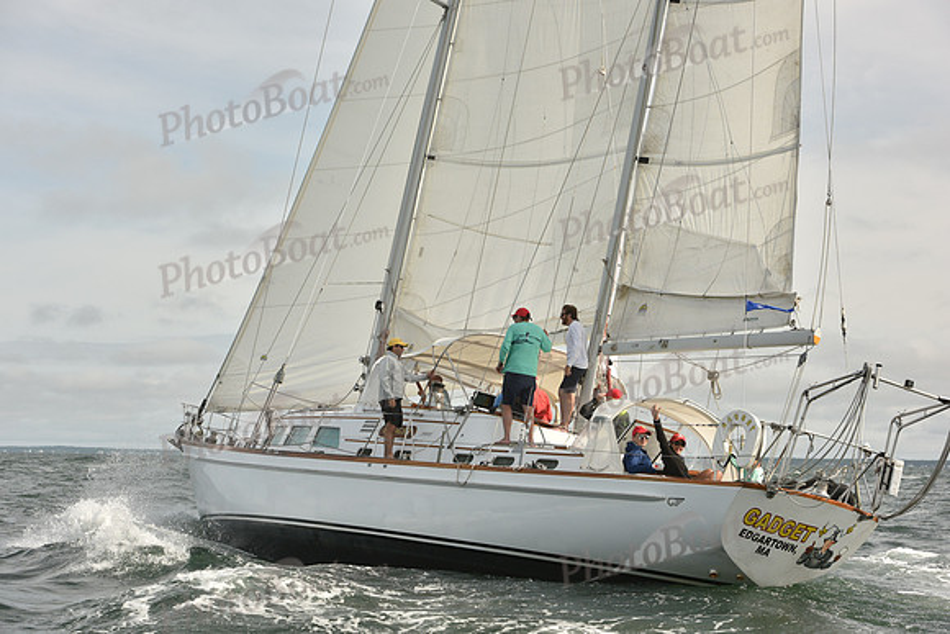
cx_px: 475
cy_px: 317
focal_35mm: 70
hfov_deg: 28.8
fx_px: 1848
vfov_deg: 19.5
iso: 320
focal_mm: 70
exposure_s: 1/1250
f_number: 8
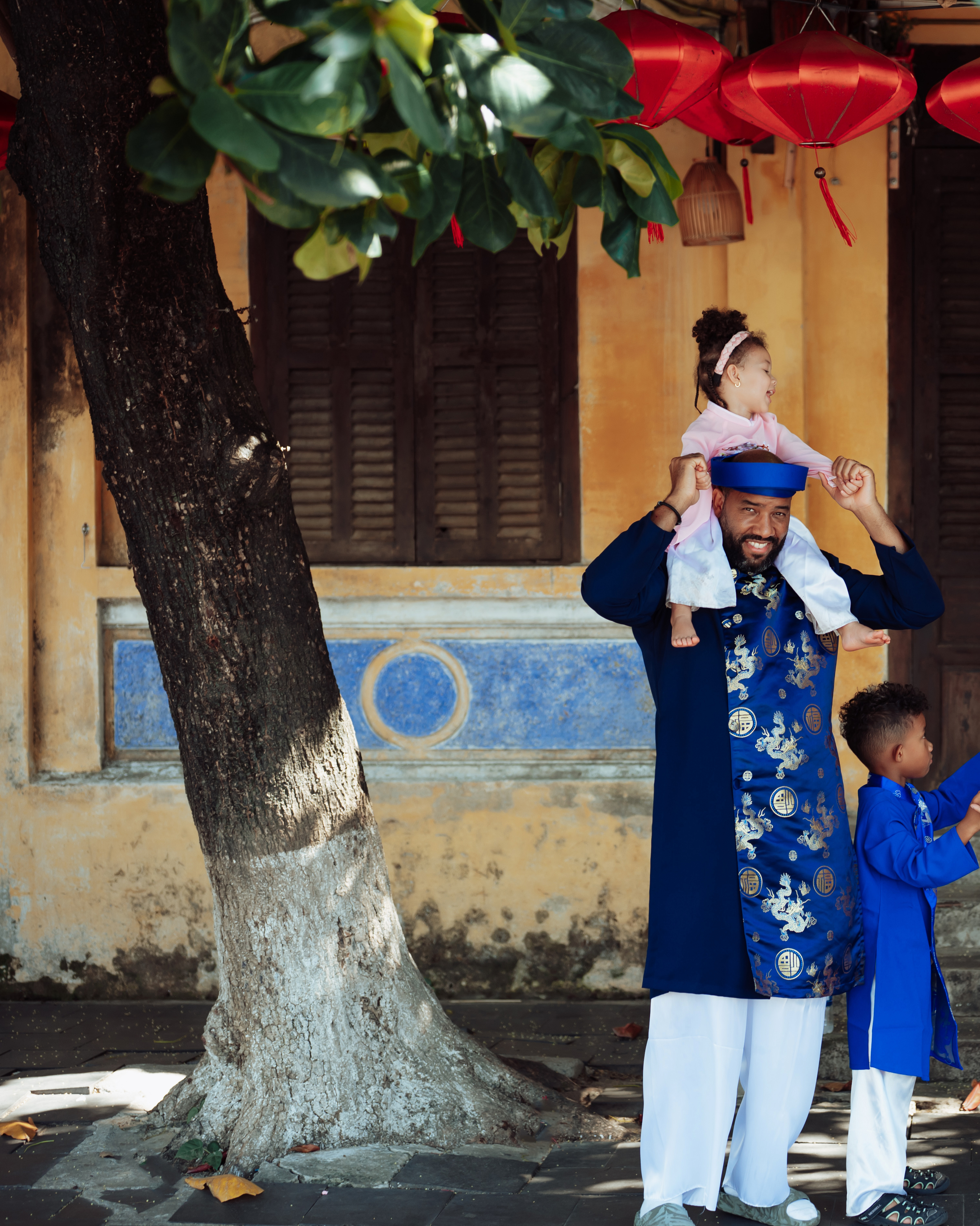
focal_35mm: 75
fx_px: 2719
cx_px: 880
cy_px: 638
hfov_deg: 20.0
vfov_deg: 25.4
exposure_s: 1/400
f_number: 2.5
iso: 160
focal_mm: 50
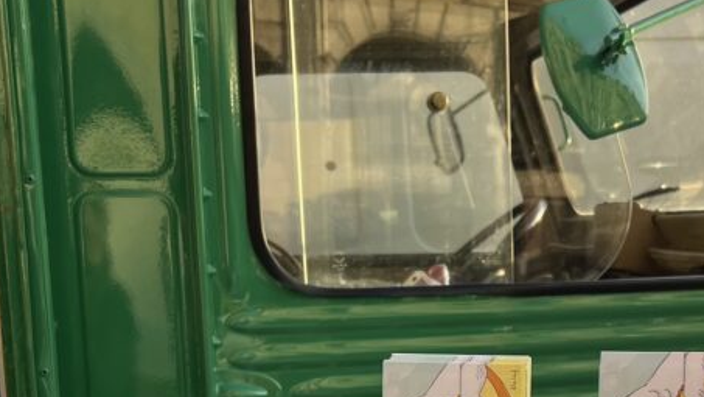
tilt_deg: -8.7
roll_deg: +1.7
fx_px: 1195
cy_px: 466
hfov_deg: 32.6
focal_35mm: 64
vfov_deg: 18.0
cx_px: 465
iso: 50
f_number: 1.5
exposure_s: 1/581
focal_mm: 5.7
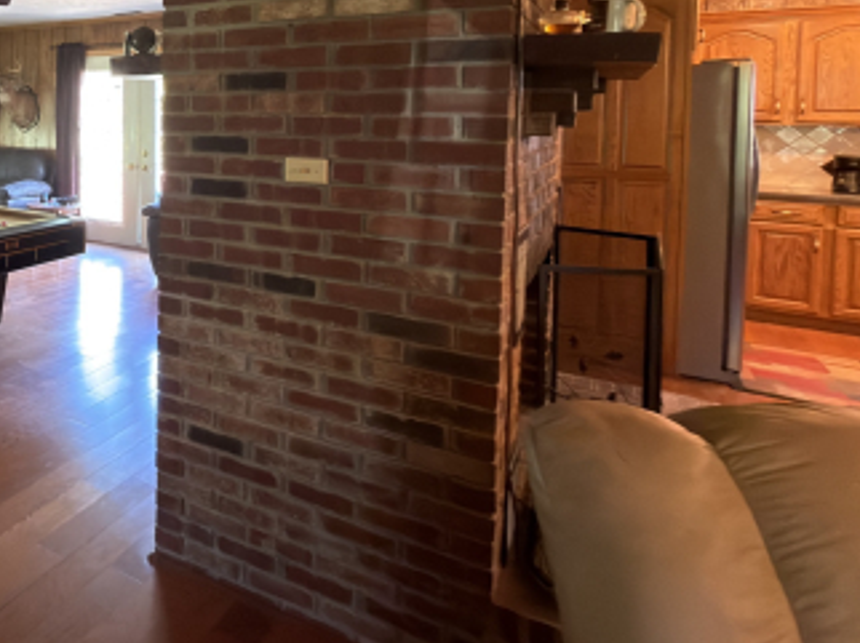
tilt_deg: -1.8
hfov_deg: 49.9
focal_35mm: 29
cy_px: 133
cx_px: -4
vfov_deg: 45.8
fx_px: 720
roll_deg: +0.3
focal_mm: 2.22
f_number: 2.2
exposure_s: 1/24
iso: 320
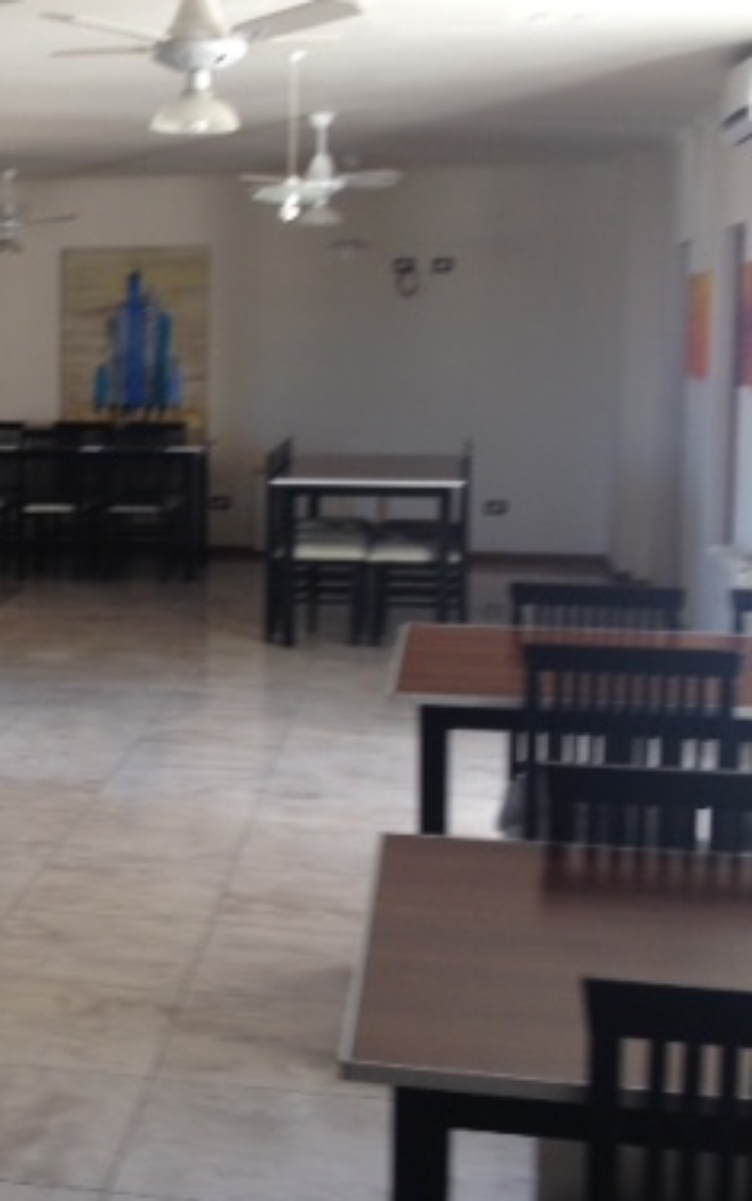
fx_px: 2063
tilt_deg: -8.0
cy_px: 519
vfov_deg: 32.4
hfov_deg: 20.0
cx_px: -6
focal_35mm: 63
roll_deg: +2.3
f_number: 2.4
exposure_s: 1/24
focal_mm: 4.28
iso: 50
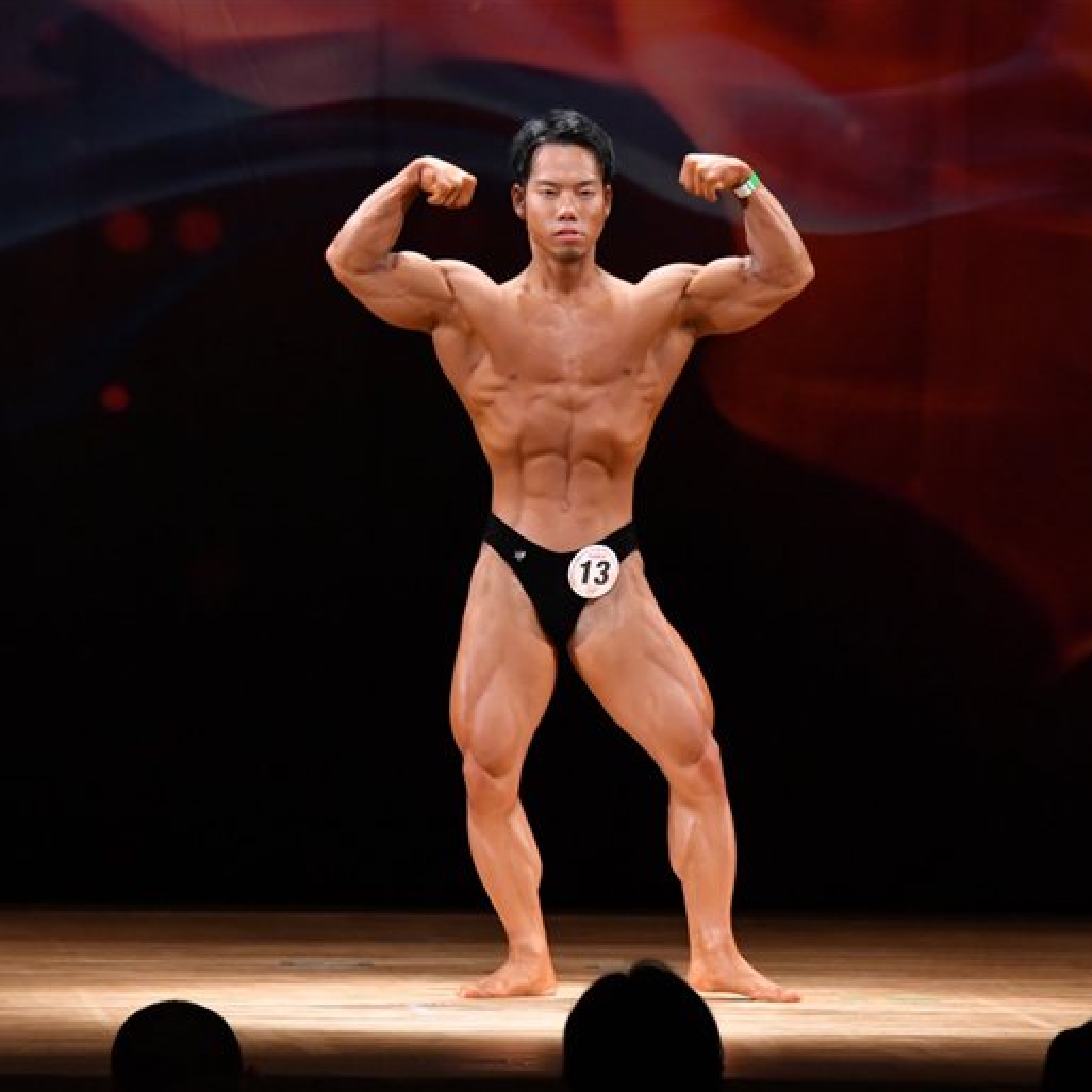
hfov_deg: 5.7
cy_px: 547
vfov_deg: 5.7
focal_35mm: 308
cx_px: 586
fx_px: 10993
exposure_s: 1/400
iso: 4000
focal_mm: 160
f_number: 5.6
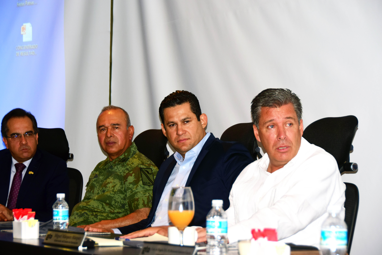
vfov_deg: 11.4
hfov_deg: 17.1
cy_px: 128
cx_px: 191
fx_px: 1273
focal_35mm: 120
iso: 400
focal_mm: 80
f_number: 5.6
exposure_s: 1/60
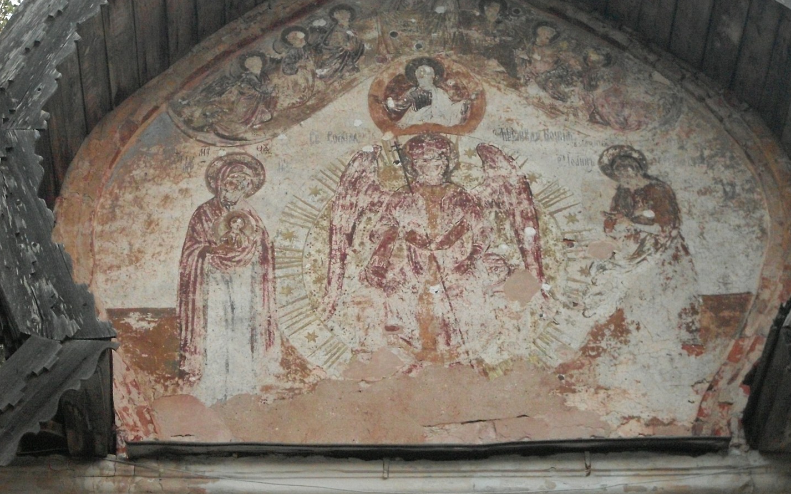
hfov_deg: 21.2
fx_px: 2112
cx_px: 396
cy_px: 243
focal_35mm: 98
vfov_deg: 13.3
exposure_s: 1/45
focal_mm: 15.3
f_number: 4.4
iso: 400
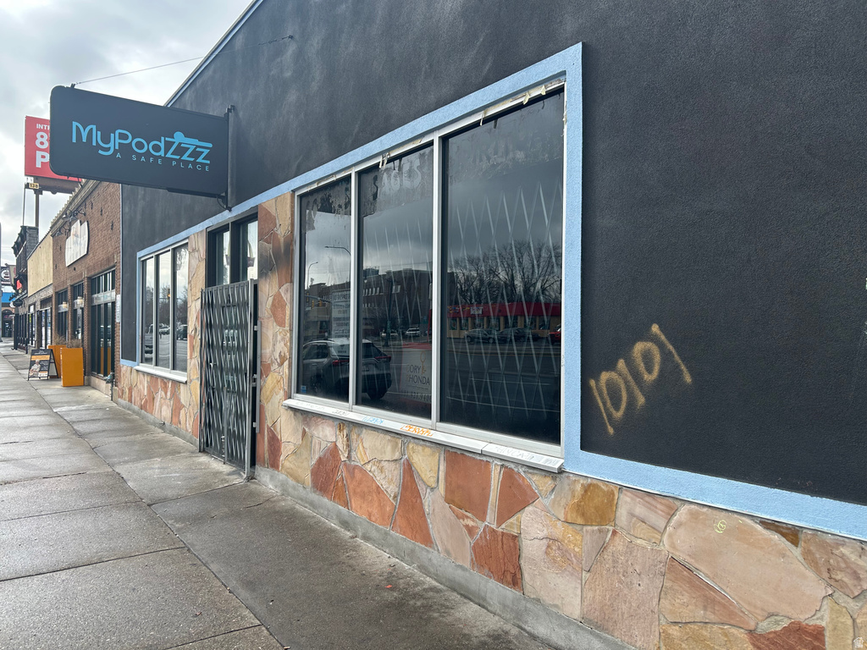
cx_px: 434
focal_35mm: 26
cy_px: 325
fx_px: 651
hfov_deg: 67.3
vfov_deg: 53.1
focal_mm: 5.7
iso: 50
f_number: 1.5
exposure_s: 1/1431
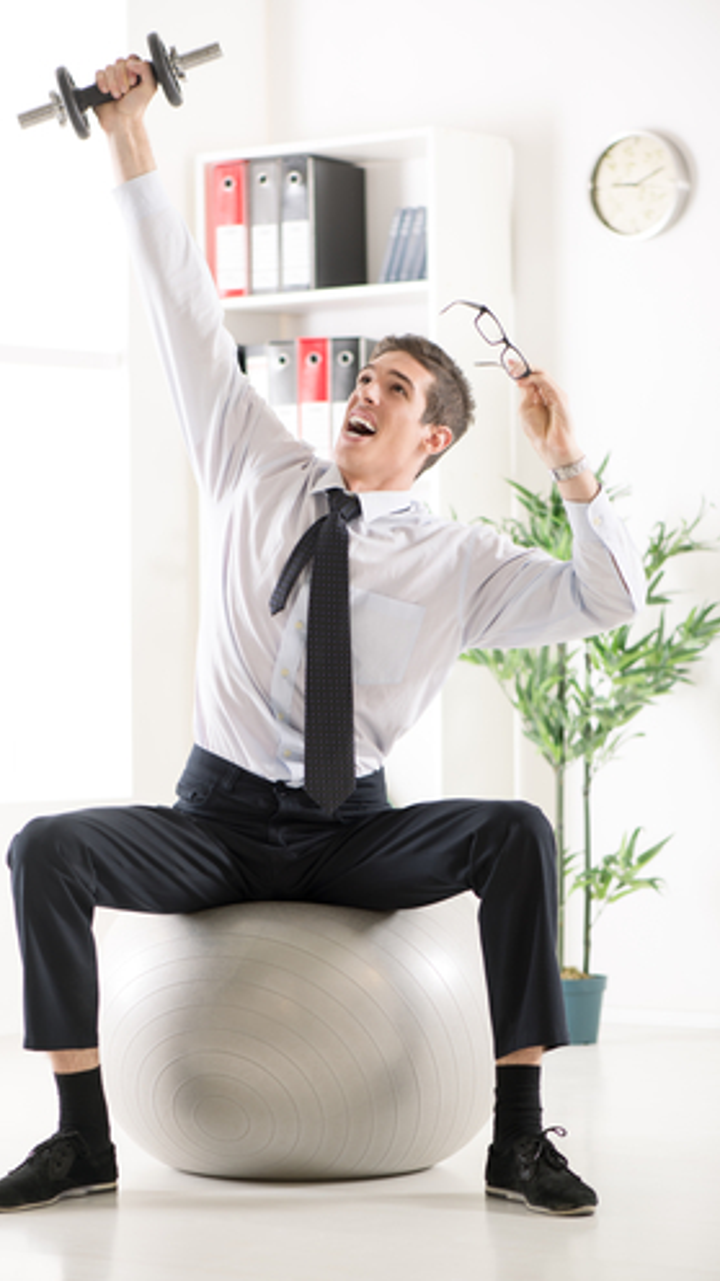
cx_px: 305
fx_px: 3767
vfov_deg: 19.3
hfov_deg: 10.9
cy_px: 643
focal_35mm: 111
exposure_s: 1/125
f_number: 3.2
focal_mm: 105
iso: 100
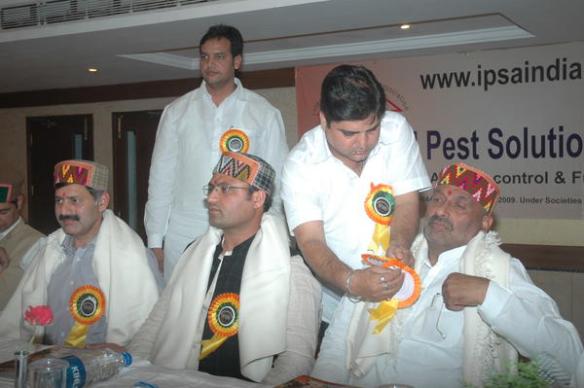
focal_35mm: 46
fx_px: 754
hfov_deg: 42.4
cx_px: 292
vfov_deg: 28.9
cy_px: 194
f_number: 4.5
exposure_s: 1/60
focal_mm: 31
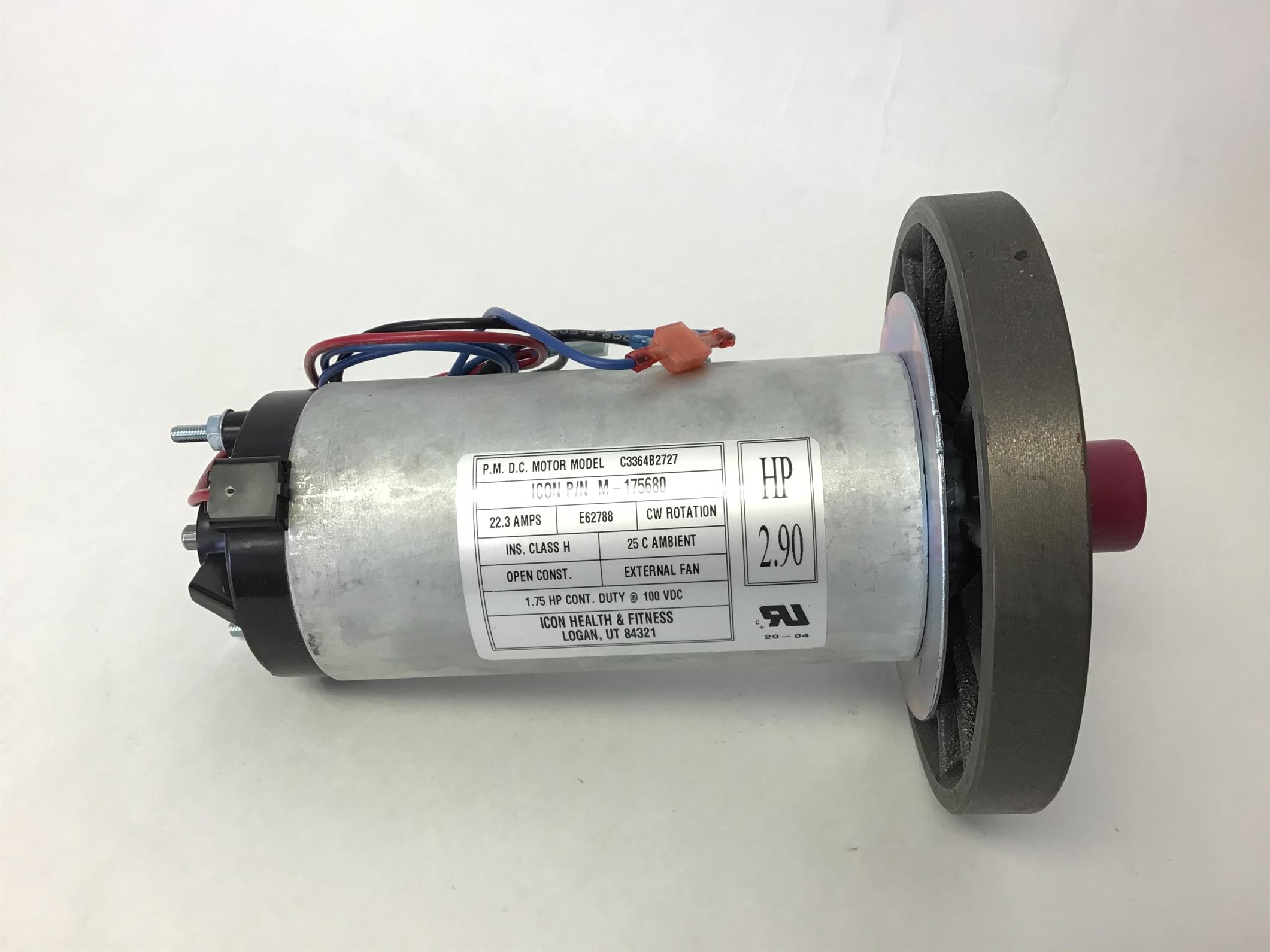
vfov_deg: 45.4
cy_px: 476
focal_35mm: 31
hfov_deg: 58.3
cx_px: 635
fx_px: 1137
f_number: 2.4
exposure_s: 1/33
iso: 32
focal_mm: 3.3
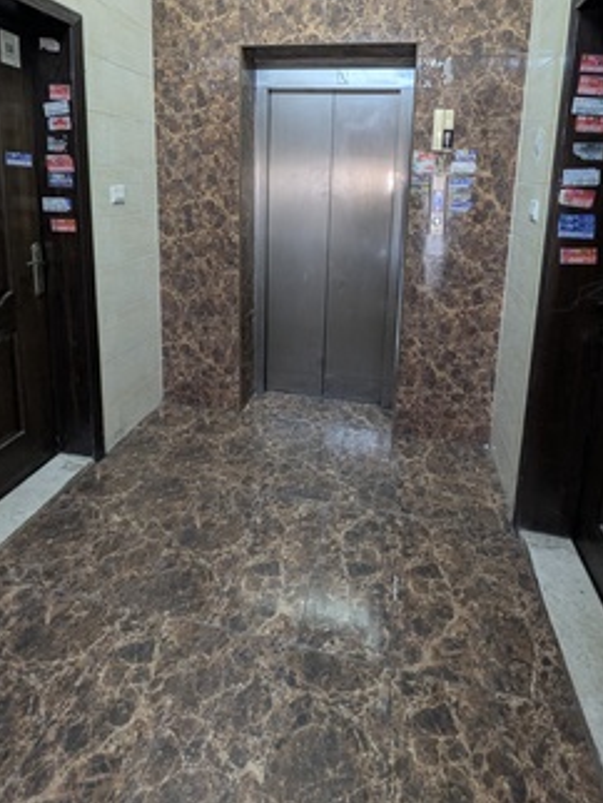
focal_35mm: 17
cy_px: 239
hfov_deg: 74.6
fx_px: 394
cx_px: 333
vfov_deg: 86.2
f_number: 1.7
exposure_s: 1/40
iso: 238
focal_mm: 2.02
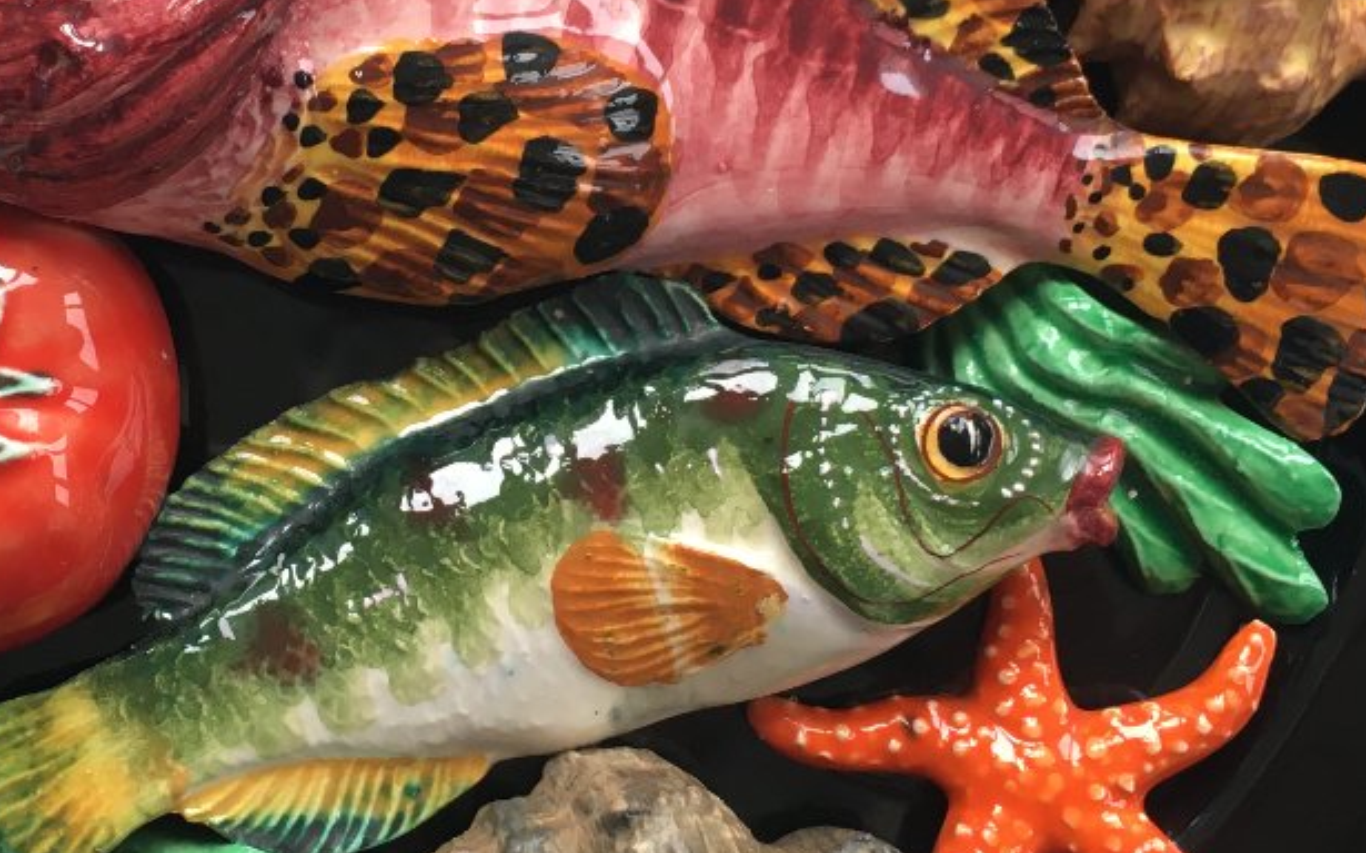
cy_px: 264
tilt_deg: -85.3
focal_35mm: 60
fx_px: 2233
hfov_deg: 33.8
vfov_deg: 21.5
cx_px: 486
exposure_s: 1/33
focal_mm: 4.15
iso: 32
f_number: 2.2
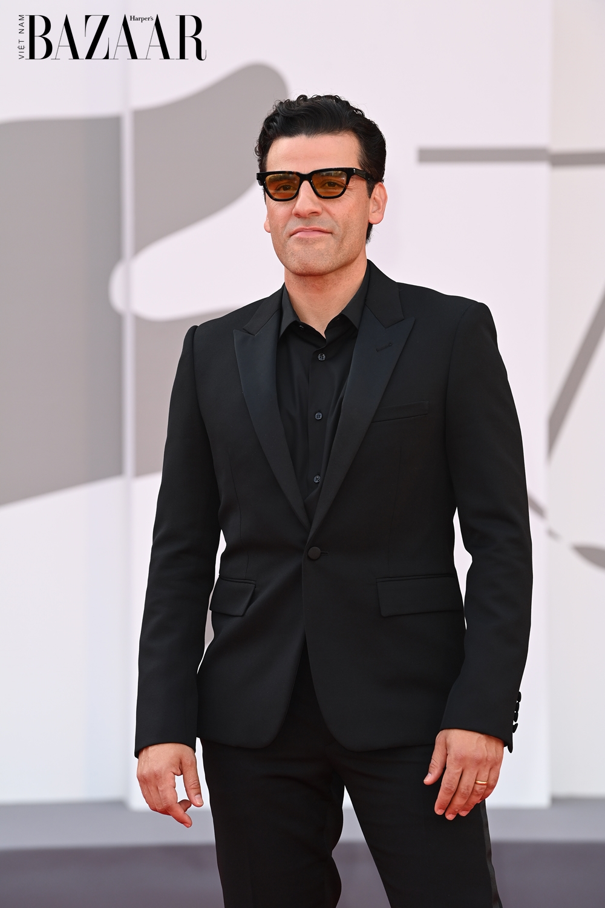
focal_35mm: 200
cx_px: 302
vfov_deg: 10.3
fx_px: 5041
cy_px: 454
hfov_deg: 6.9
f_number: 5.6
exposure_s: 1/250
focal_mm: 200
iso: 320
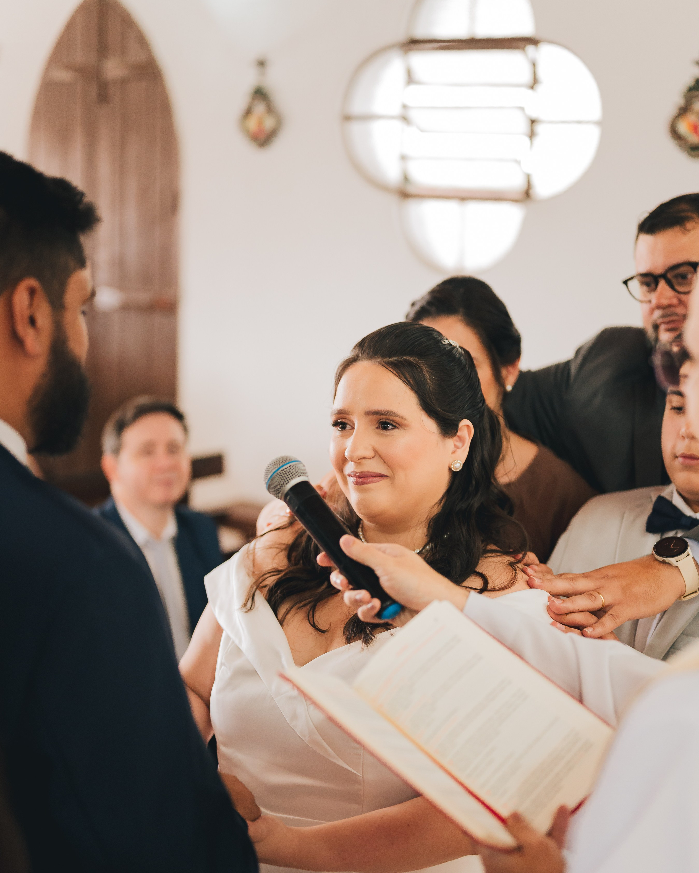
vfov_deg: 33.0
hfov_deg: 26.7
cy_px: 492
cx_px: 345
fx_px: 1474
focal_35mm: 57
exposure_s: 1/320
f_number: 1.8
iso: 2500
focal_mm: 50
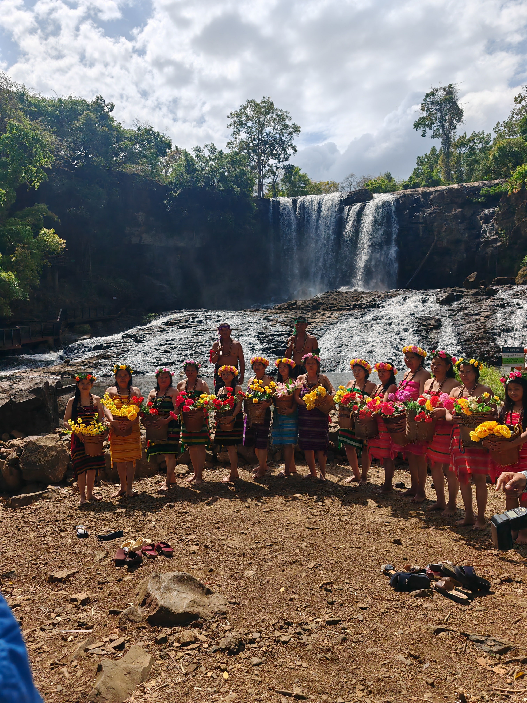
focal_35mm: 27
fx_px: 548
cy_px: 352
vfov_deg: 65.3
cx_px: 264
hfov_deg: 51.4
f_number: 1.6
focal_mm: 7.62
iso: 50
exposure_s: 1/8500
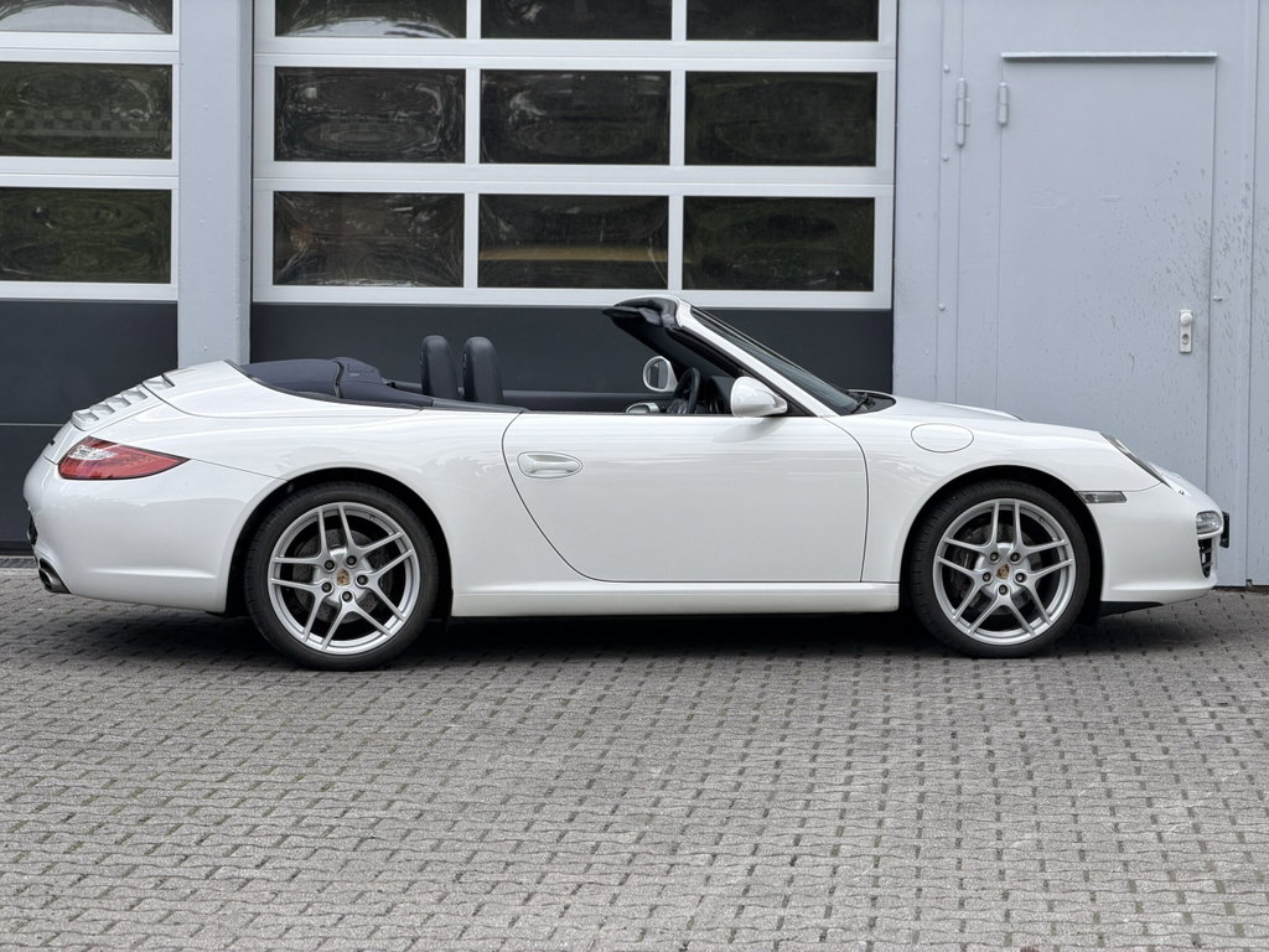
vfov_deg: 14.8
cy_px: 476
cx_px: 634
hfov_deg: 19.6
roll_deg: -0.4
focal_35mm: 100
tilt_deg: -0.8
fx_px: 3666
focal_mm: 16.89
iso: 50
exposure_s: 1/183
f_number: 2.8
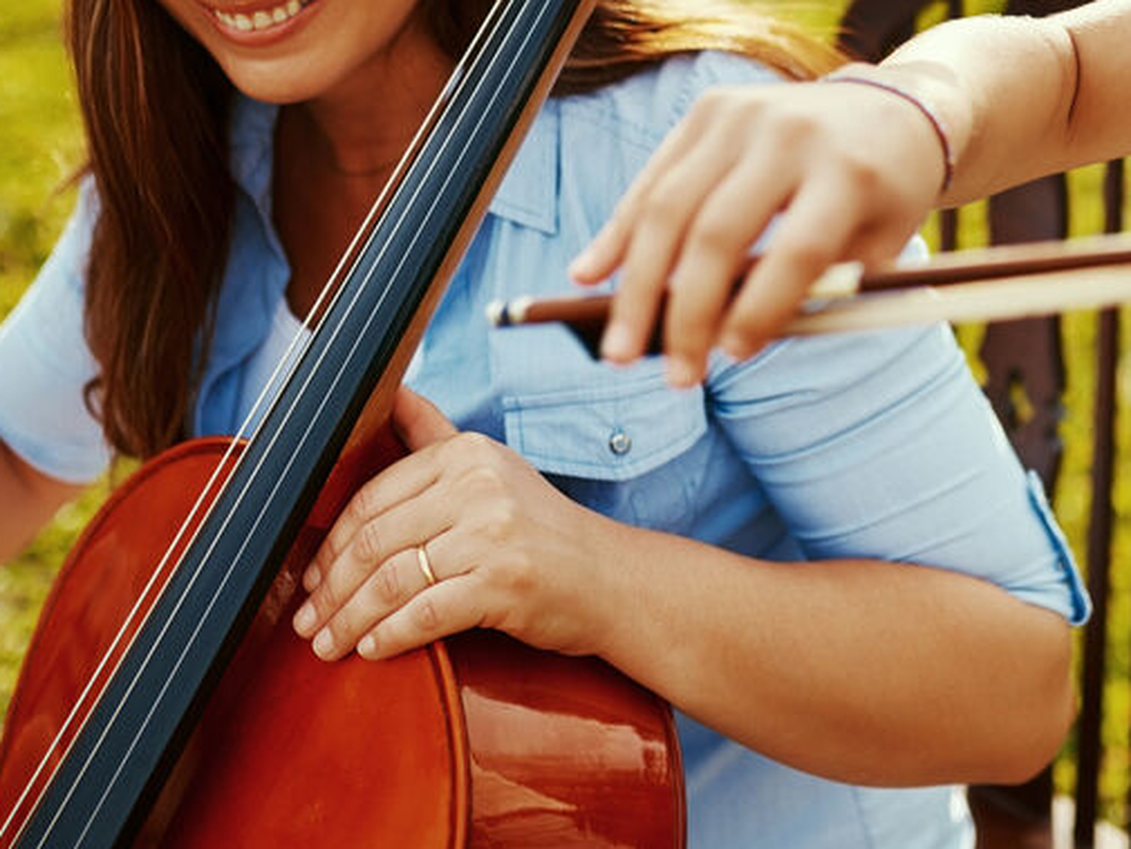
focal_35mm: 80
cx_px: 847
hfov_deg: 24.2
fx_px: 2614
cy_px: -1
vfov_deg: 18.0
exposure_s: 1/4000
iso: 200
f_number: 1.8
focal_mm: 35
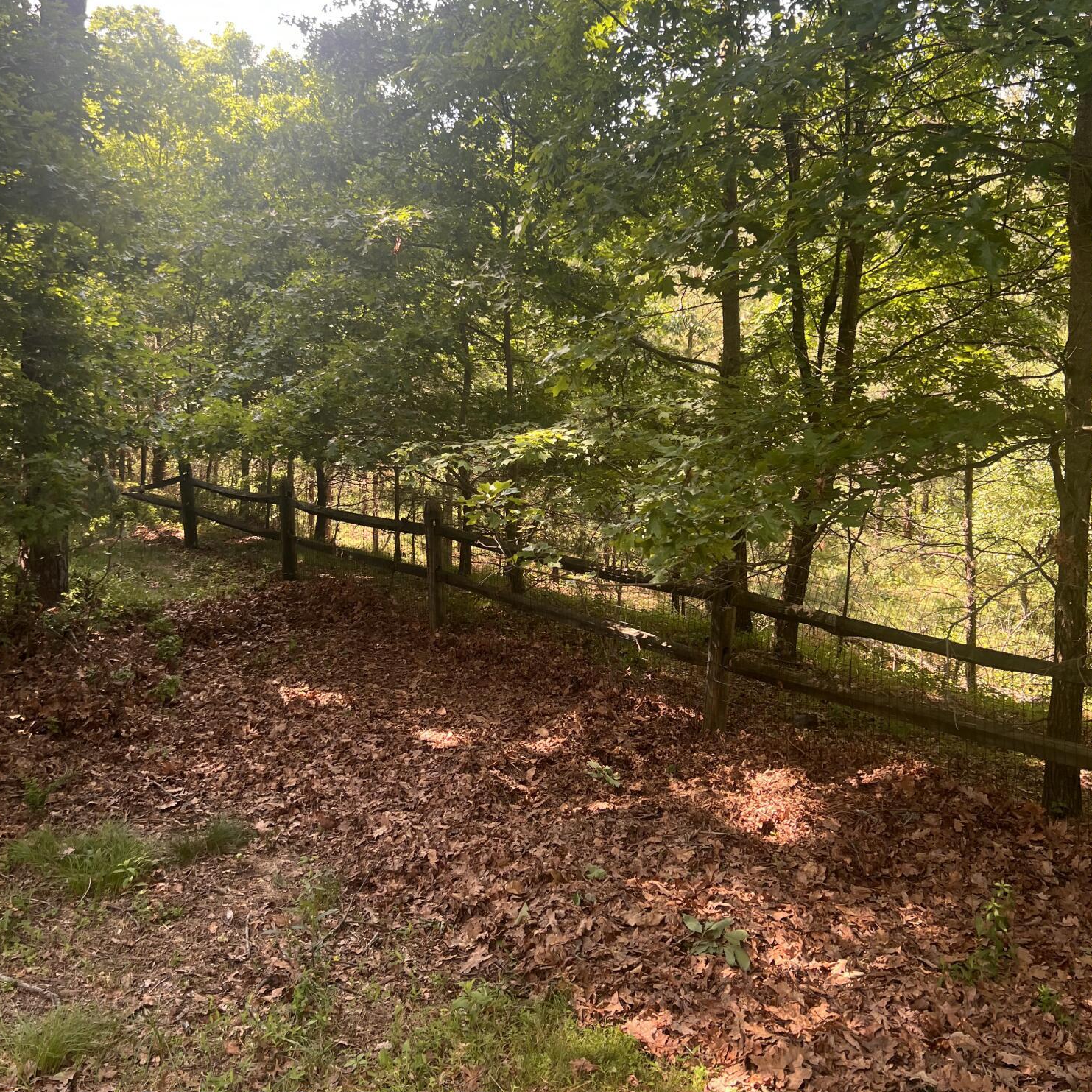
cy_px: 440
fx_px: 1106
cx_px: 546
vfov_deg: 52.2
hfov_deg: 52.5
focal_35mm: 31
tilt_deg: -4.8
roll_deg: +1.6
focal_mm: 5.7
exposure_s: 1/222
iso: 40
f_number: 1.5
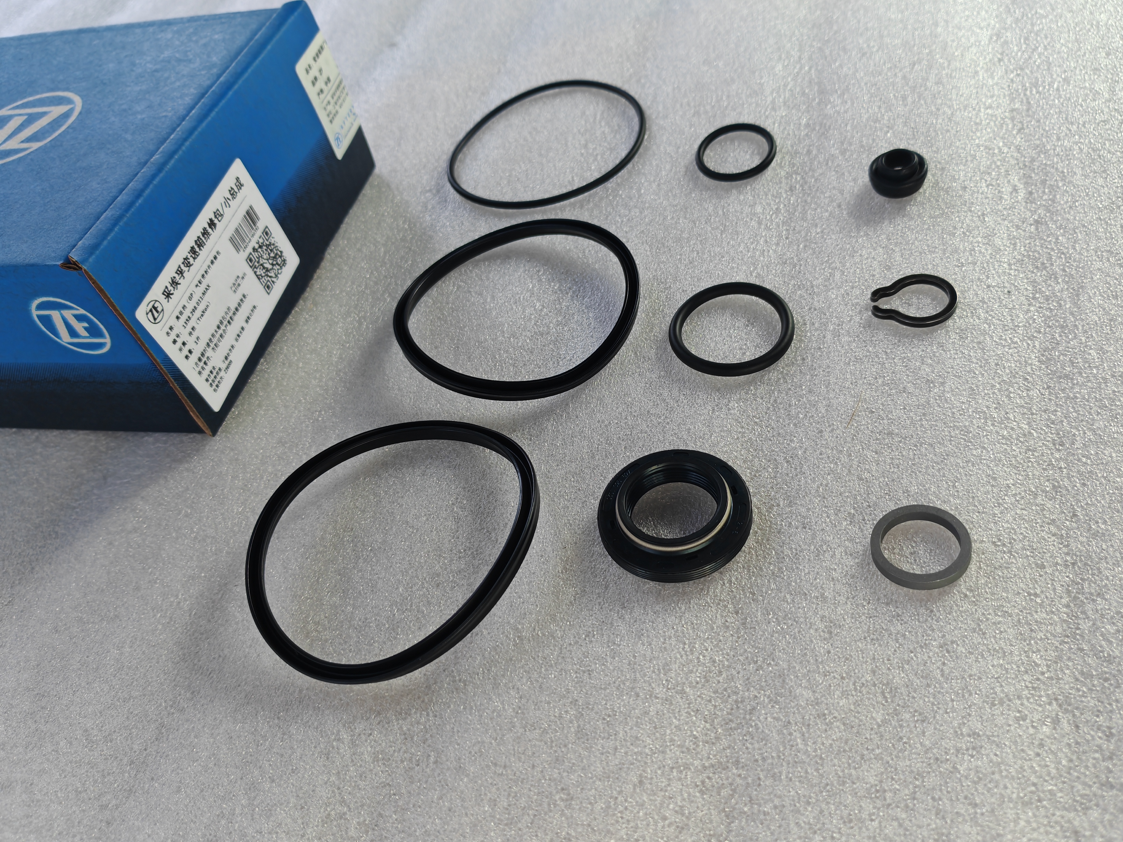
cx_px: 589
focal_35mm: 29
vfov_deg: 48.2
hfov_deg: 61.6
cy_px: 414
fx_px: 941
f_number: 1.95
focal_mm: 5.52
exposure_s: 1/100
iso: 64
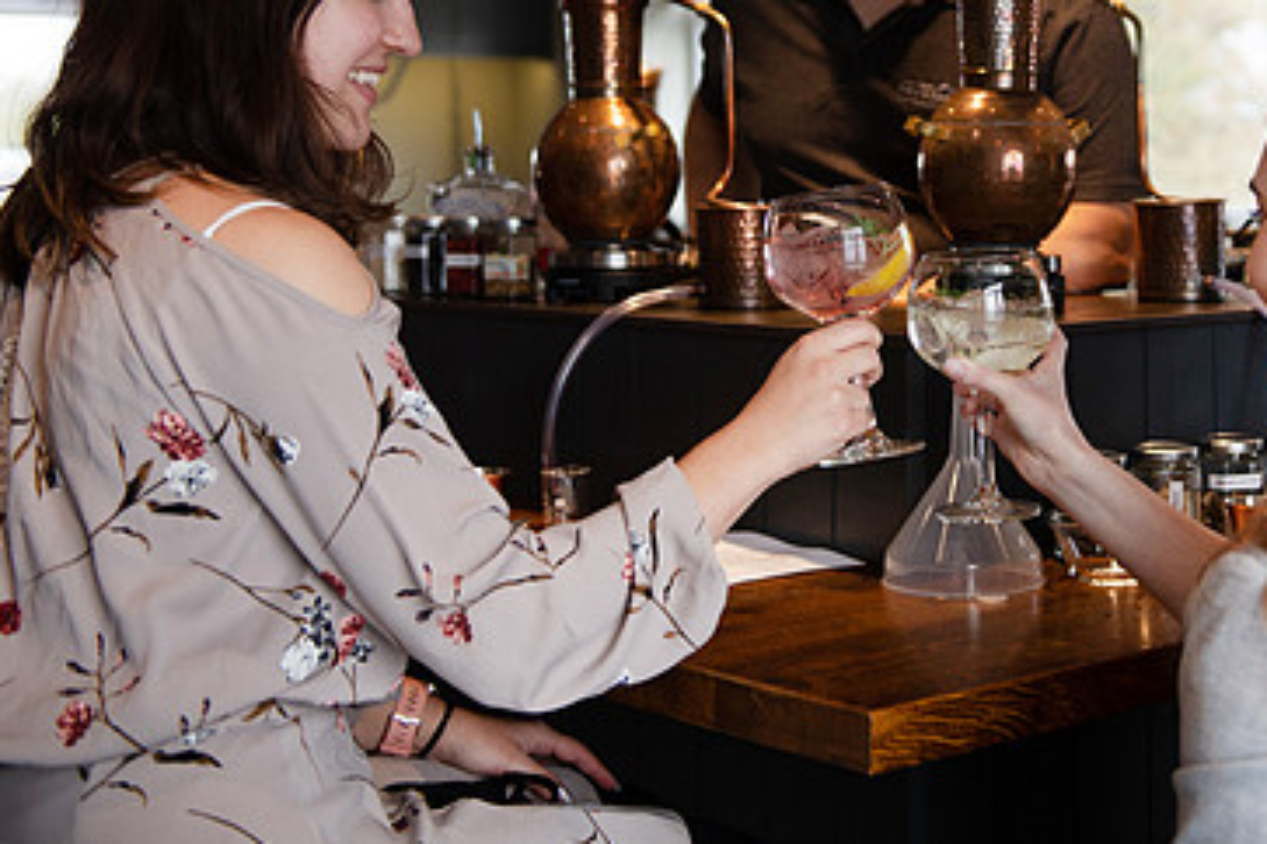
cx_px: 949
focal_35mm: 64
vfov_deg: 21.0
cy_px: 173
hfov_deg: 30.9
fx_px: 2252
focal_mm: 40
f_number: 2.8
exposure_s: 1/250
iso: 400
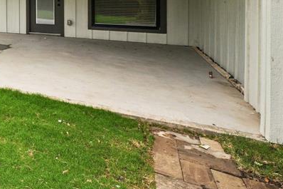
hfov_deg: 36.5
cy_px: -9
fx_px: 283
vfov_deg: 33.1
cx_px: -78
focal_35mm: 36
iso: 400
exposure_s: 1/320
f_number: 8
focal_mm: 14
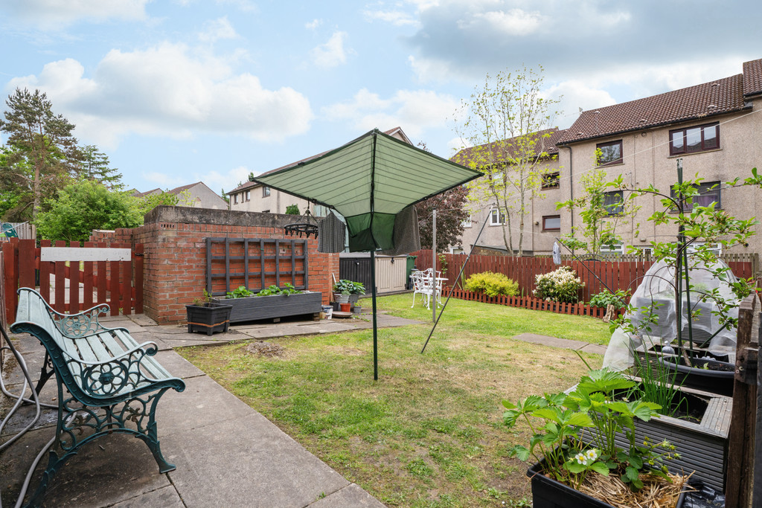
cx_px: 381
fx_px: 349
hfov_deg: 95.0
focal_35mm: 16
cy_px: 254
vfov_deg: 72.1
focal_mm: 11
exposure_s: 1/80
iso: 250
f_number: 8
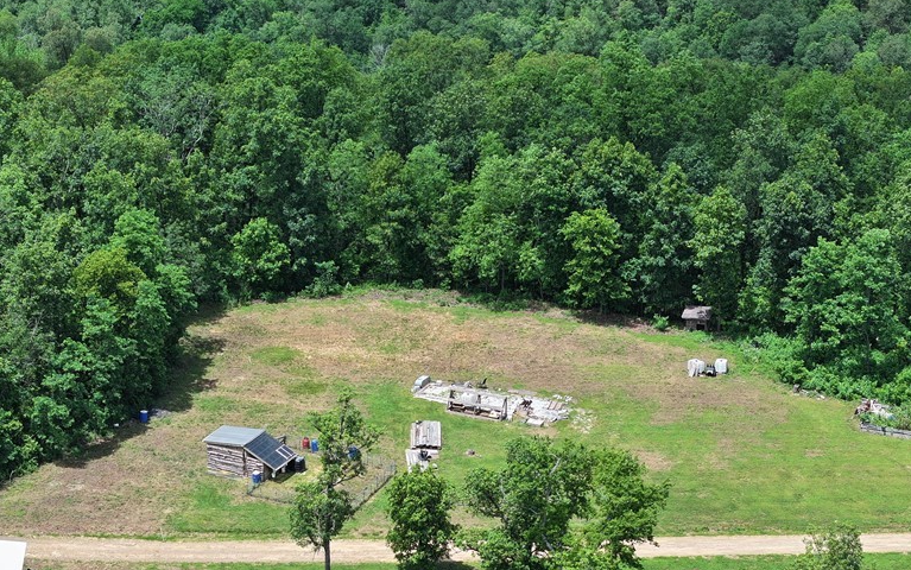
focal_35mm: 99
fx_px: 2459
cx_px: 432
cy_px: 404
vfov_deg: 13.2
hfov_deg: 21.0
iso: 100
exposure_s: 1/800
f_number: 2.8
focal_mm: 19.35
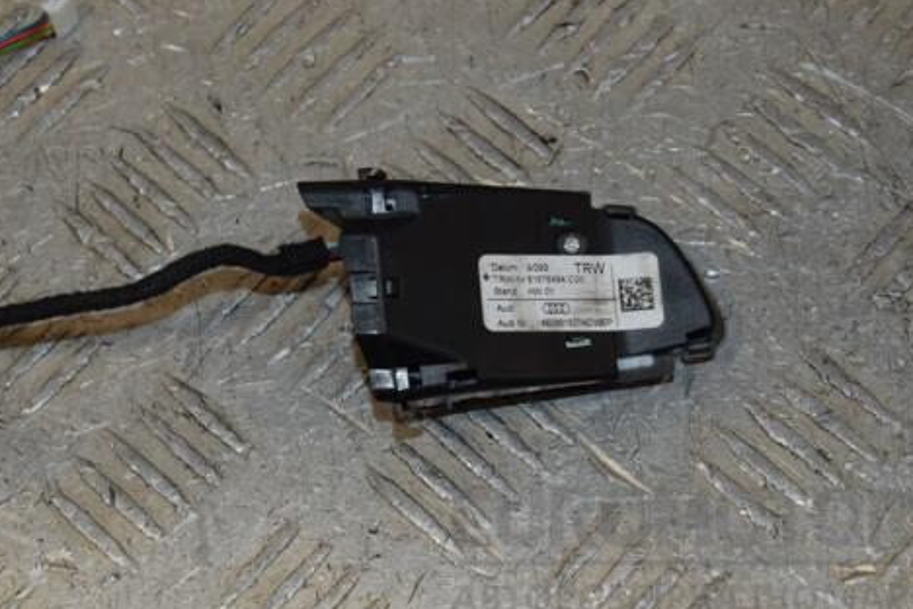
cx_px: 416
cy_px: 258
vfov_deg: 13.7
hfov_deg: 20.4
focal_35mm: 100
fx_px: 2536
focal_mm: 52
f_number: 8
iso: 800
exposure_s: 1/200
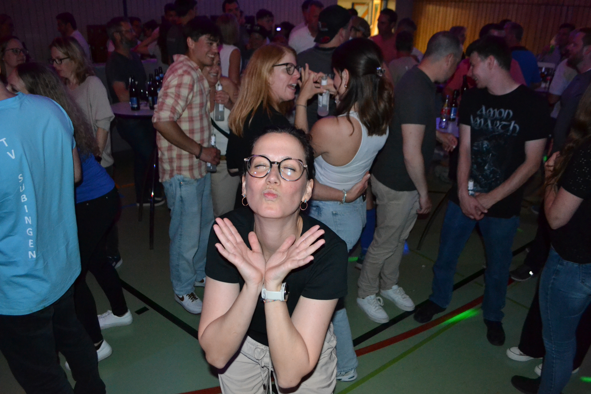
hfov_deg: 67.4
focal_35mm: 27
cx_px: 296
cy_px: 197
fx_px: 443
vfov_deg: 47.9
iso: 3200
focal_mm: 18
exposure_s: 1/60
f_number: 3.5
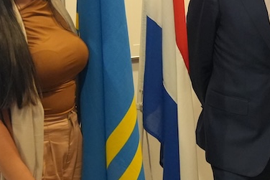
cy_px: 66
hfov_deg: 20.1
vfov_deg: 14.0
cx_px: 274
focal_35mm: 98
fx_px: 735
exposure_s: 1/160
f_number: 4
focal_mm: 24
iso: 5000
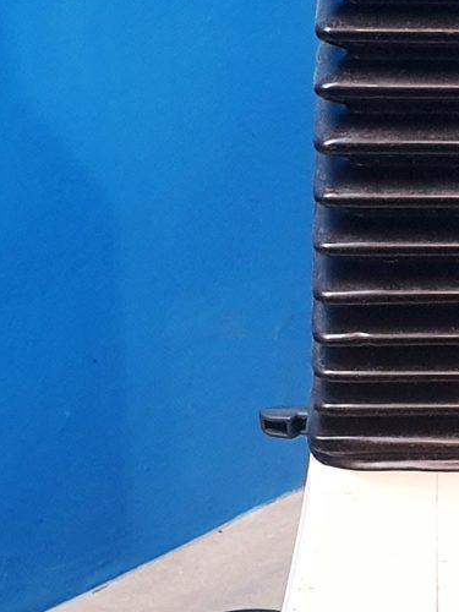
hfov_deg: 11.0
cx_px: 487
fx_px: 2351
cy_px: 240
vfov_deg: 14.8
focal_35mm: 133
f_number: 2.4
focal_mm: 4.3
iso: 320
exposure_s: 1/33
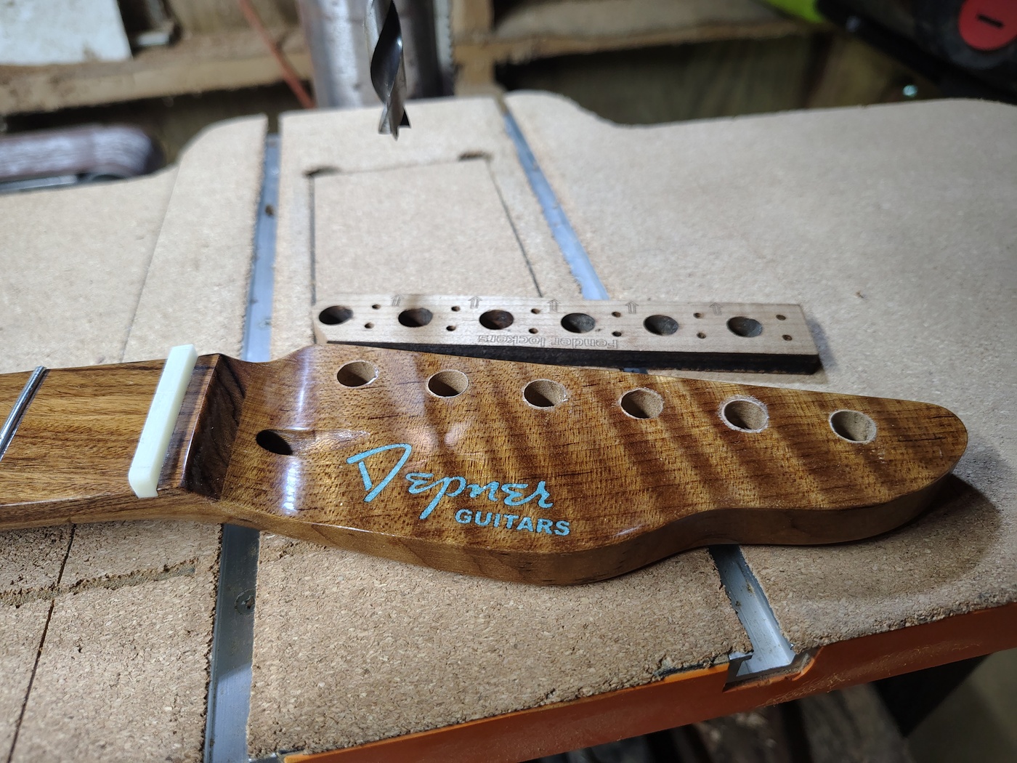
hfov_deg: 71.6
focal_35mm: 24
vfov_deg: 56.8
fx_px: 705
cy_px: 382
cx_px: 508
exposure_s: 1/120
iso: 553
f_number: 1.8
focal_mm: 5.56
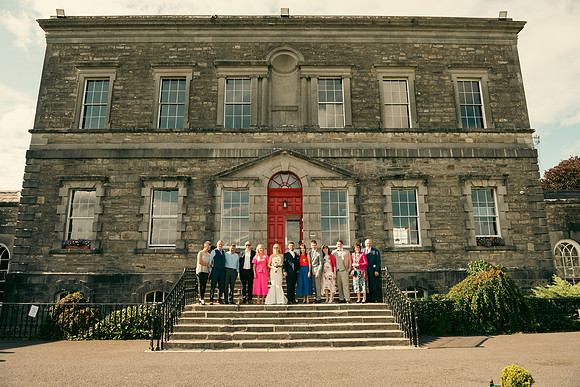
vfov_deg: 53.2
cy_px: 194
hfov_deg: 73.7
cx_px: 290
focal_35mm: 24
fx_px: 387
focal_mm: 24
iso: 160
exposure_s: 1/400
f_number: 5.6
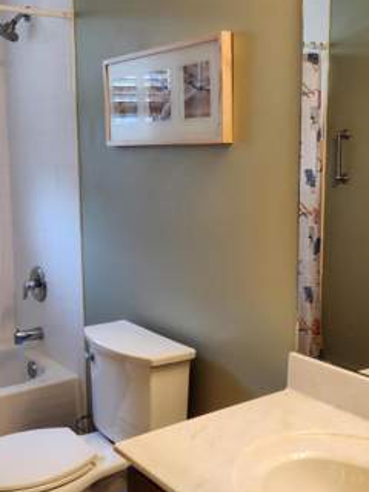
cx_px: 184
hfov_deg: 31.5
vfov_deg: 41.2
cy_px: 238
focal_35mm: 46
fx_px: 654
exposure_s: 1/120
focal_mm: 5.4
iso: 125
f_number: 1.8
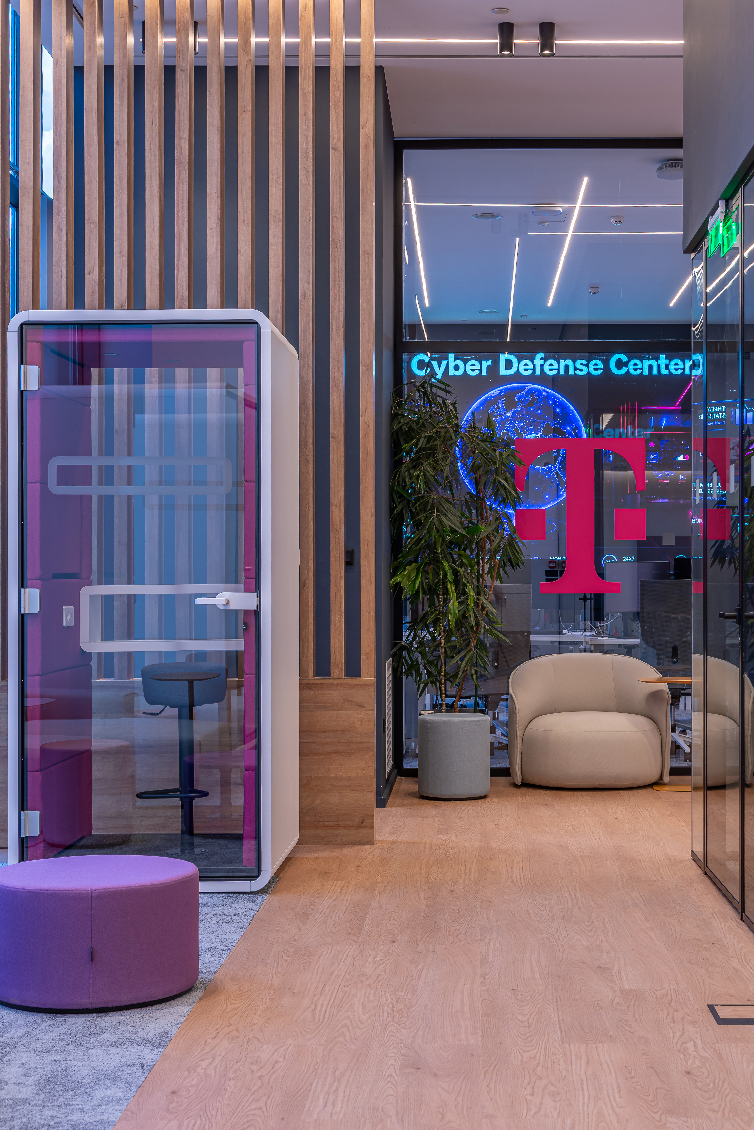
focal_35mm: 52
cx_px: 432
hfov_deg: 26.0
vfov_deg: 38.2
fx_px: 1632
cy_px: 524
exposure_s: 1/10
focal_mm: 42
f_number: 7.1
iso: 100
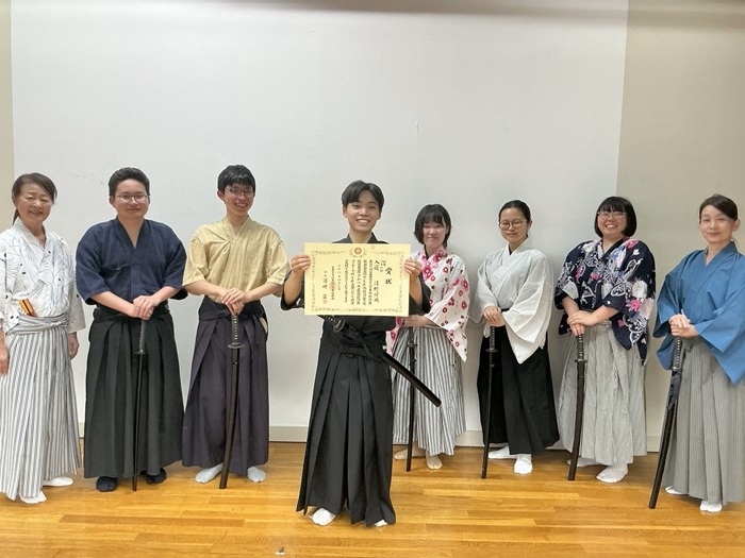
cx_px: 372
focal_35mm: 29
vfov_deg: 48.2
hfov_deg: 61.7
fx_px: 624
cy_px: 279
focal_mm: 3
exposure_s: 1/50
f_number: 1.8
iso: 100
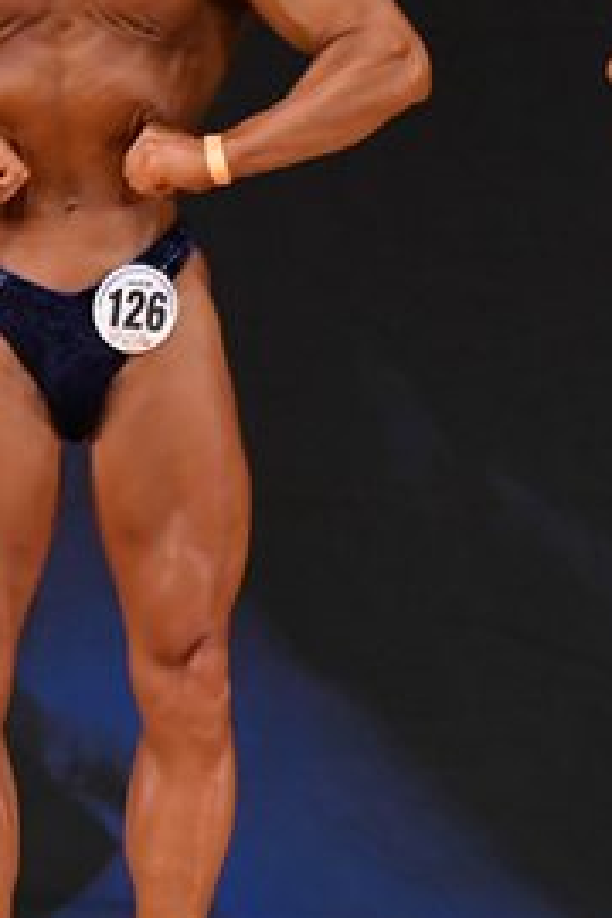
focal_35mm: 817
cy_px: 320
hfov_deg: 1.7
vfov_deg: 2.5
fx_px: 20832
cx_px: -209
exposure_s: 1/400
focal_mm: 190
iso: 4000
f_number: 5.6
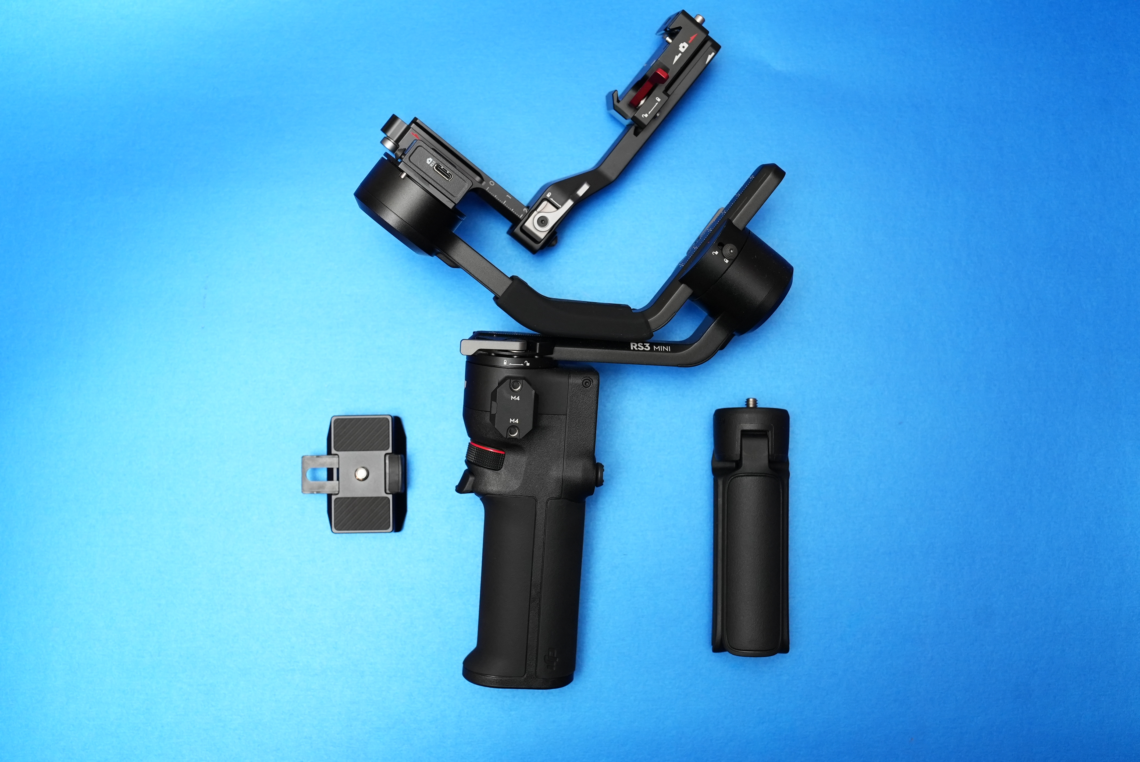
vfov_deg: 27.0
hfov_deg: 39.6
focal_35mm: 50
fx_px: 1584
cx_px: 570
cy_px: 381
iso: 2500
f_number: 5
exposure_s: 1/100
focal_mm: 50
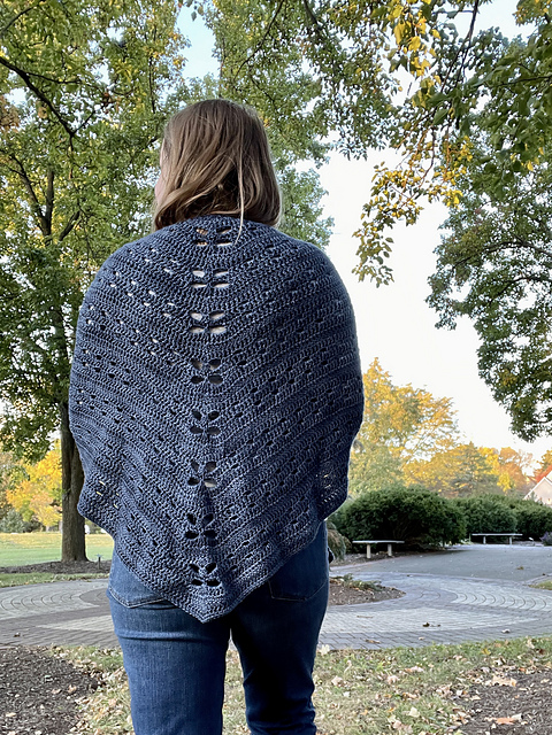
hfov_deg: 58.9
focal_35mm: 23
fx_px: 489
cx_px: 276
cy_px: 368
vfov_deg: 73.9
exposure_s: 1/57
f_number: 2.2
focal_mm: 2.71
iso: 125
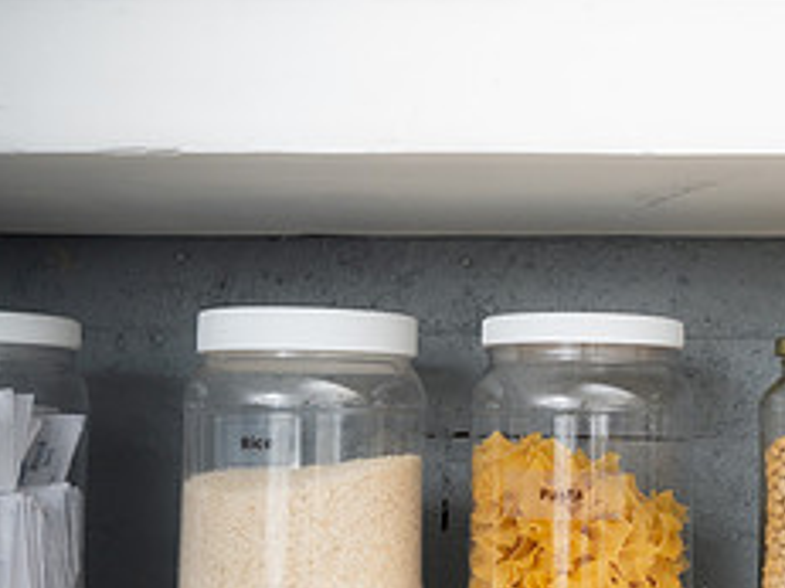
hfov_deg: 30.3
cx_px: 833
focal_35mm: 58
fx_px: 1315
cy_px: 353
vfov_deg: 25.2
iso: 500
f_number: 2.8
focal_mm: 24
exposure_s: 1/200
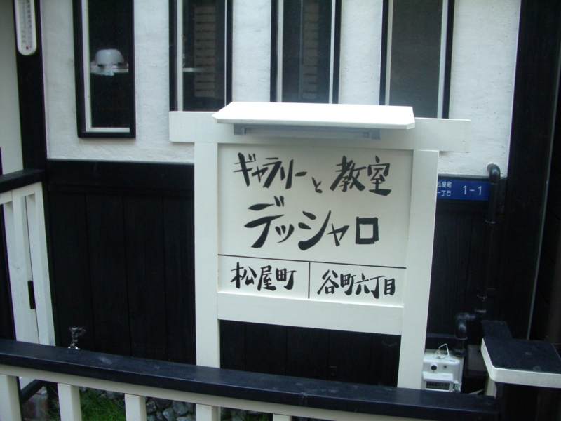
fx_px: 567
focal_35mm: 35
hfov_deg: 52.6
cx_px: 280
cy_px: 210
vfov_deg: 40.7
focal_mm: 5.8
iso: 200
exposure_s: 1/125
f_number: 2.6
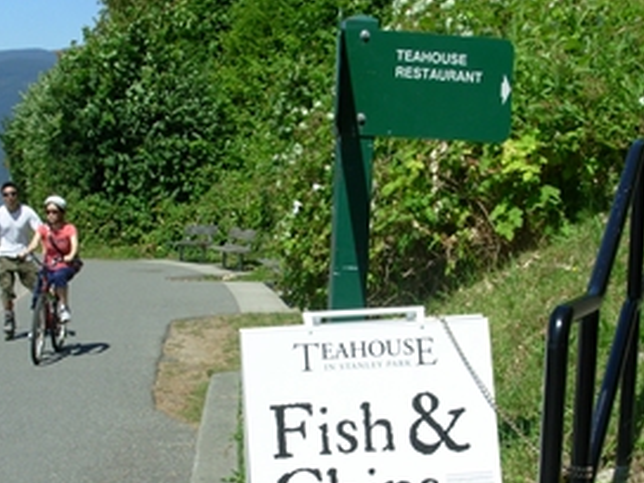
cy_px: 353
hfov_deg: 28.9
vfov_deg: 21.8
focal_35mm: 67
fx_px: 1246
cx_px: 365
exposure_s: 1/527
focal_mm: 6.3
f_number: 4.9
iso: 50
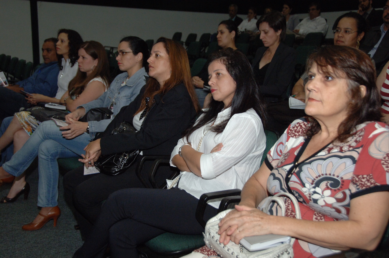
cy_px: 129
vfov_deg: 30.8
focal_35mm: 44
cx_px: 194
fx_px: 469
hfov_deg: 45.0
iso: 800
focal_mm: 29
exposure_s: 1/250
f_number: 4.5
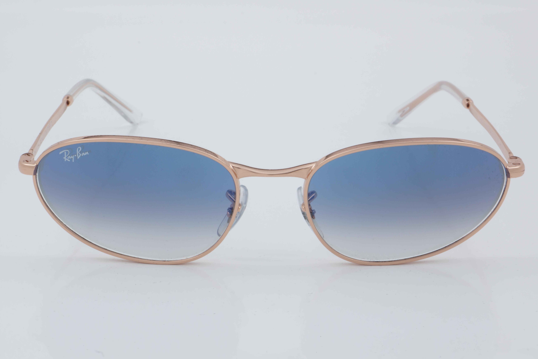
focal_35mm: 82
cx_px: 269
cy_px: 180
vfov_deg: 16.6
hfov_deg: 24.6
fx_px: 1233
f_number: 32
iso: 100
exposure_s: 1/4
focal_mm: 55
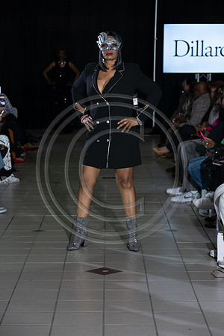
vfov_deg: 18.6
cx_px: 112
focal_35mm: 110
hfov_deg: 12.5
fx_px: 1027
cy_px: 168
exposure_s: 1/160
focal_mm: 110
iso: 1250
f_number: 5.6
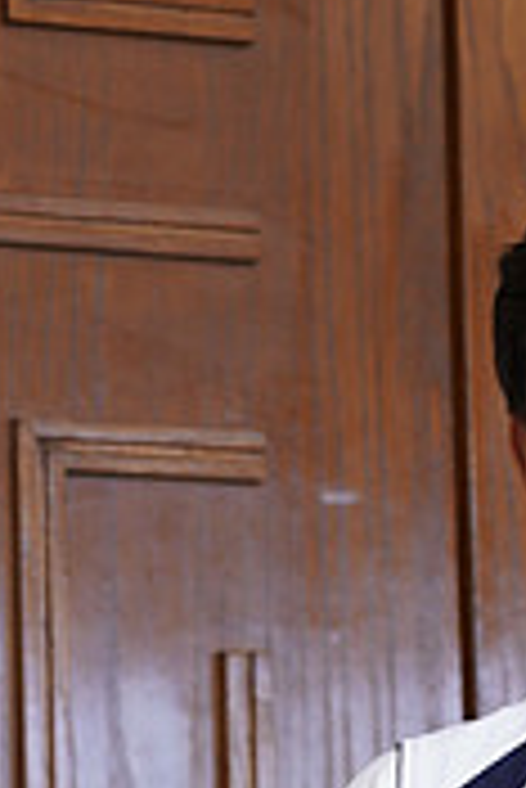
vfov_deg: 7.3
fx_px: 6146
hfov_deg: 4.9
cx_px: 661
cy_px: 946
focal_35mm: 281
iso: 200
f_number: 5.6
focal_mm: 85
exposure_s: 1/60
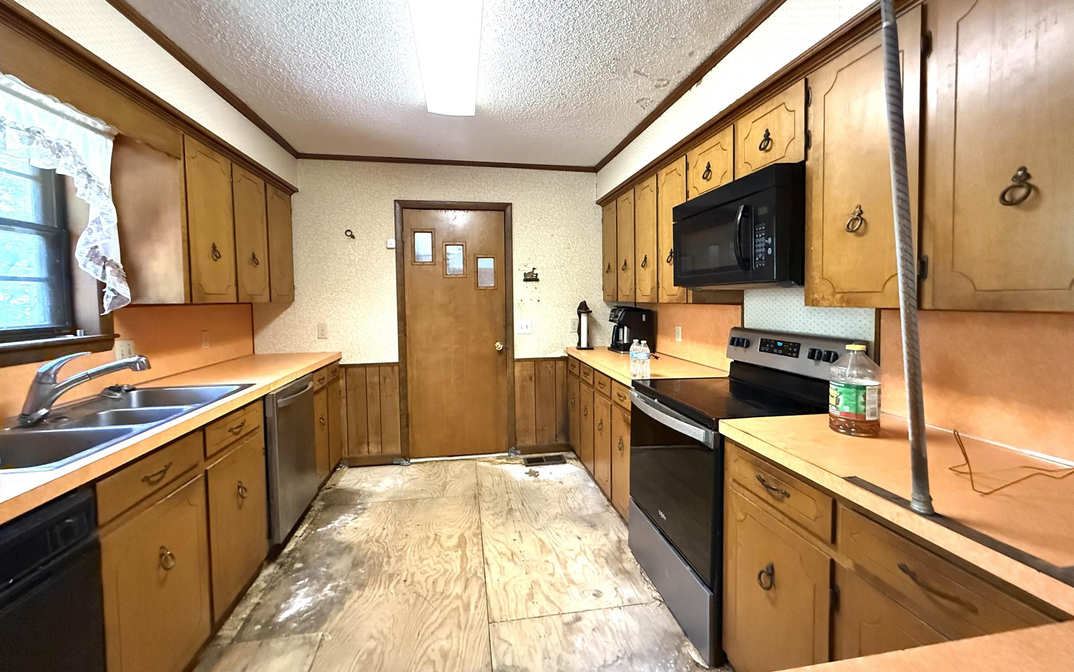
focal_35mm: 15
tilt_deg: -1.8
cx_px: 540
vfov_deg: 74.7
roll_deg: +1.2
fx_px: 439
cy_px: 316
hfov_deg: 101.5
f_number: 2.2
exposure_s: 1/60
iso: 1250
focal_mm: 2.22
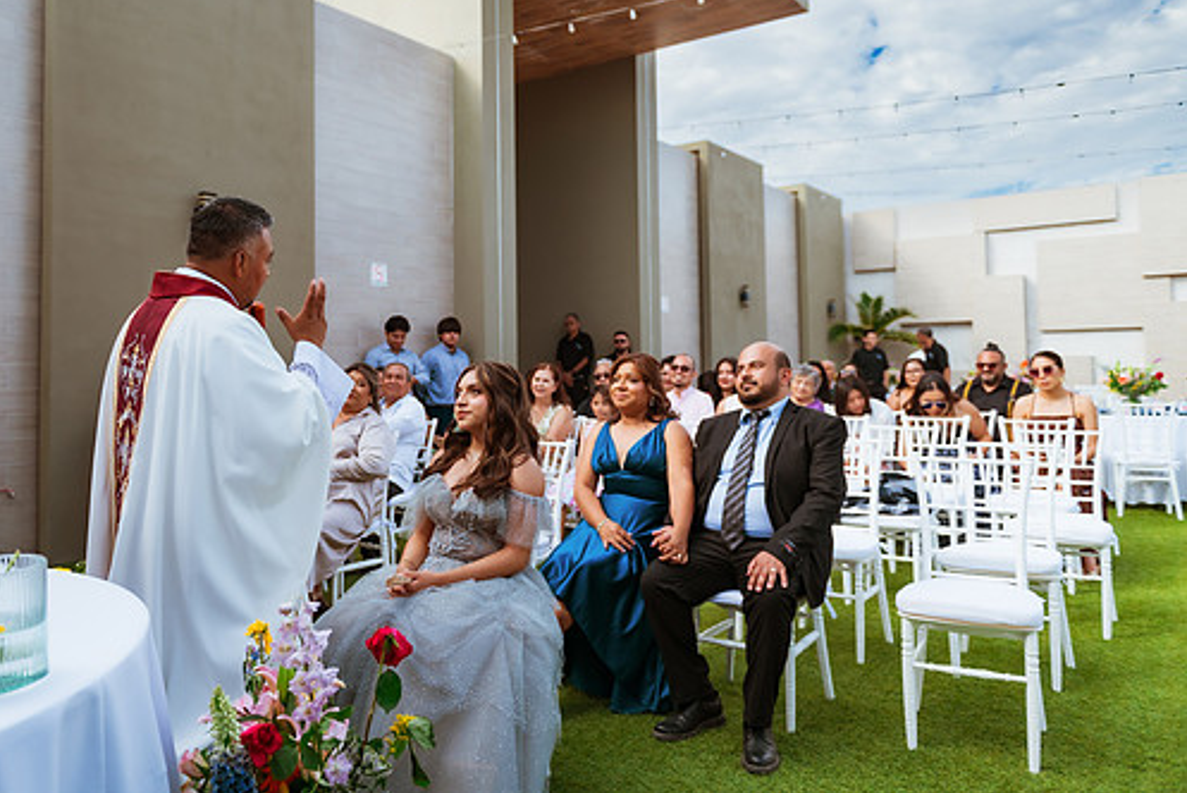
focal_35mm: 28
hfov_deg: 65.0
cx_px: 497
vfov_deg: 46.3
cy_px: 336
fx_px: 924
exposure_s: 1/1250
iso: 100
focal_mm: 24
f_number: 2.8
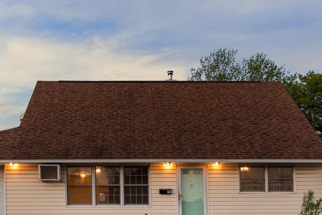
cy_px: 166
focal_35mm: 41
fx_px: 367
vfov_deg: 31.9
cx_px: 136
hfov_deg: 47.2
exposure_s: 1/8
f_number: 9
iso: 400
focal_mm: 23
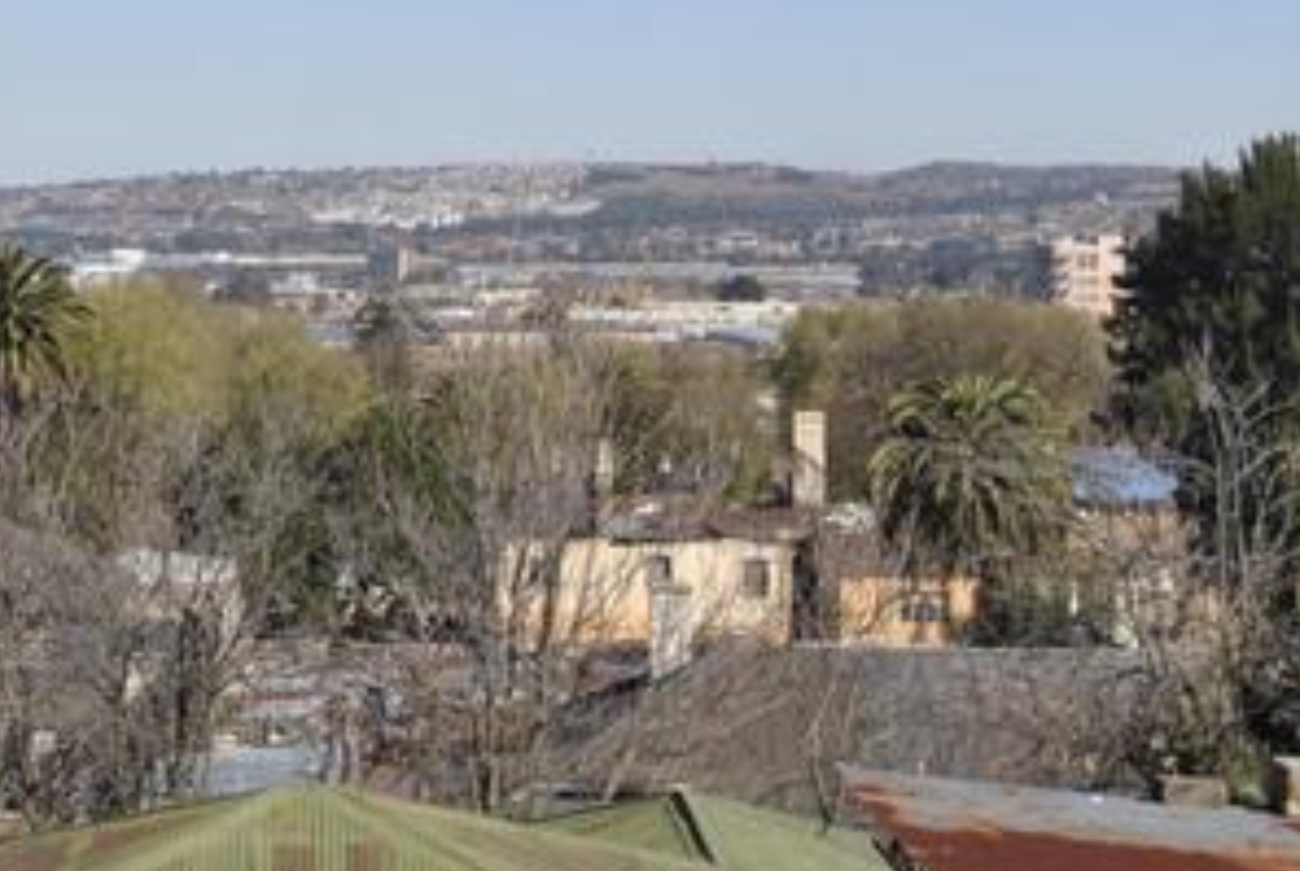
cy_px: -169
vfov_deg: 13.8
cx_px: 442
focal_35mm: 97
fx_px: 3508
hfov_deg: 20.9
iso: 100
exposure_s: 1/250
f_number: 8
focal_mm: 24
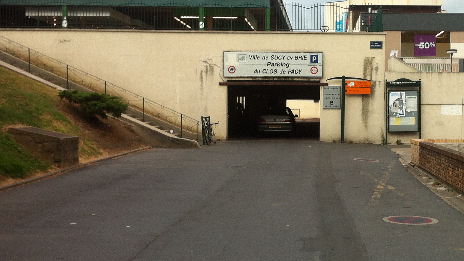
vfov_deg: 18.5
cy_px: 138
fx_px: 800
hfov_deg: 32.0
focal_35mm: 65
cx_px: 325
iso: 80
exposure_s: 1/277
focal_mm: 3.85
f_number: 2.8
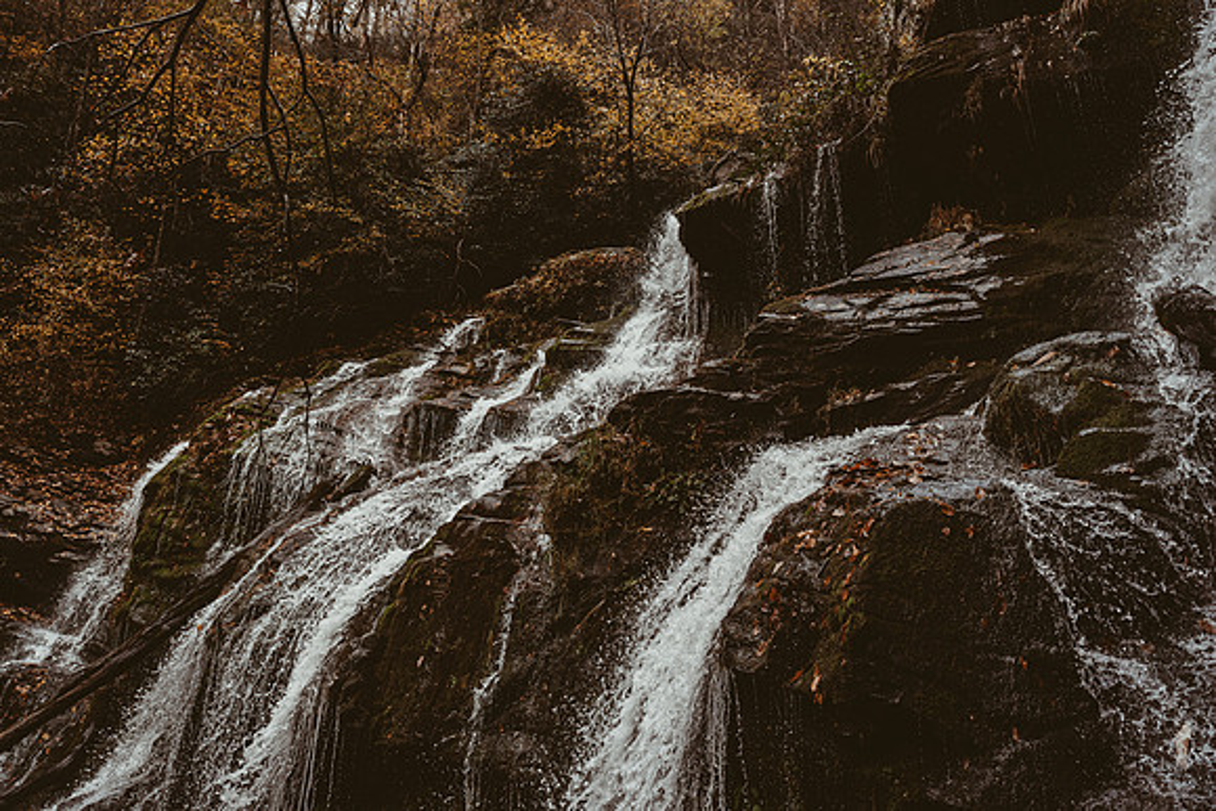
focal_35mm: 24
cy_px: 406
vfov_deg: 53.2
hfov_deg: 73.7
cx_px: 608
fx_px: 811
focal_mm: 24
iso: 500
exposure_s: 1/500
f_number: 5
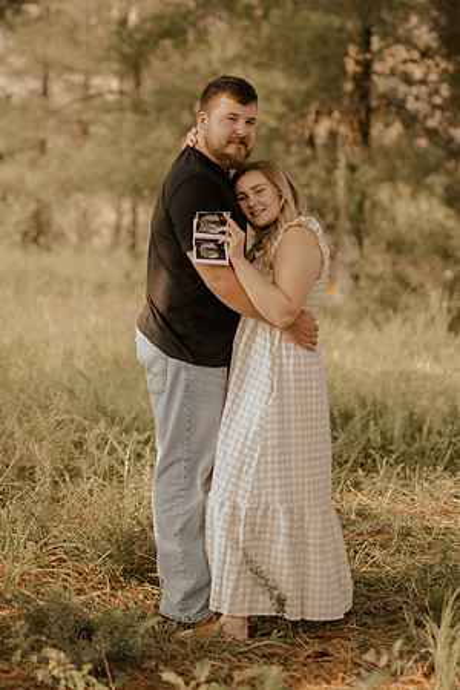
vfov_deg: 27.0
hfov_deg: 18.2
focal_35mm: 75
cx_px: 230
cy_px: 345
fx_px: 1437
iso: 32
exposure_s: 1/125
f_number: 3.2
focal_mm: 50
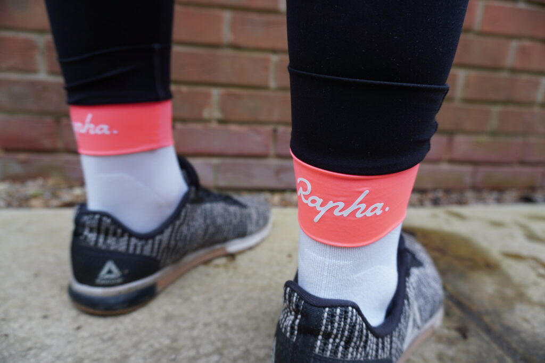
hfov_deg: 73.7
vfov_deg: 53.1
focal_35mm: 24
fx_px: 363
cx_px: 272
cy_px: 182
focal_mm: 16
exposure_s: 1/100
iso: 100
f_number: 3.5
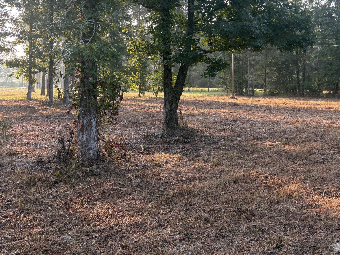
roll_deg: -0.7
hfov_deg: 43.2
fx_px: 413
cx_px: 260
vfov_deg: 33.9
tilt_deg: +0.3
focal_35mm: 42
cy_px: 74
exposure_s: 1/325
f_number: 1.6
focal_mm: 5.96
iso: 64
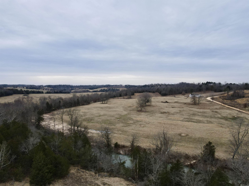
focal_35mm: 24
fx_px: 173
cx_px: 124
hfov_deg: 71.6
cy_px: 93
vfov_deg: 56.8
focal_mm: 4.5
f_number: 2.8
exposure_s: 1/320
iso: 100
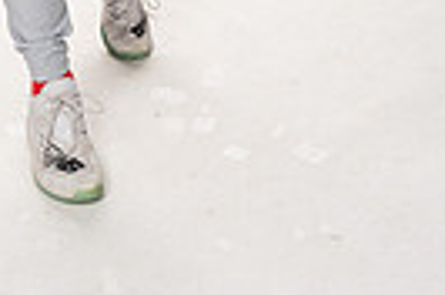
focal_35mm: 95
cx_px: 84
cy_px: -389
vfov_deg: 11.9
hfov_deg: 21.2
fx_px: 1172
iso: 400
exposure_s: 1/250
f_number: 6.3
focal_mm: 28
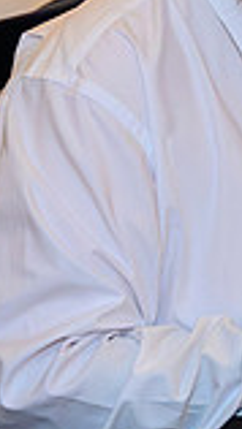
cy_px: -92
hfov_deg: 6.0
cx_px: 576
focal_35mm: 195
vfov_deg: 10.8
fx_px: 2222
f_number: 4
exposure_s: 1/125
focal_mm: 46
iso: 14400
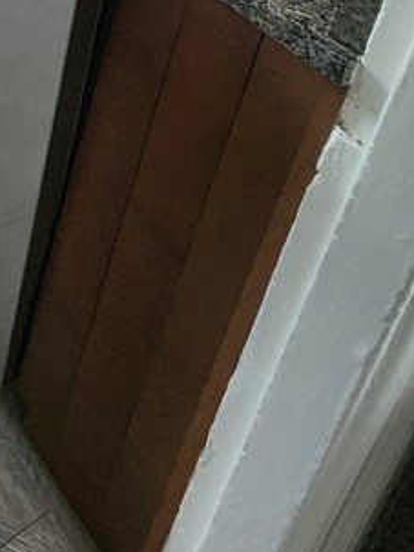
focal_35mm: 44
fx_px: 702
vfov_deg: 26.4
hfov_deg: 25.4
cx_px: -195
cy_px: -326
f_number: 2.2
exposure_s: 1/60
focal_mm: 2.2
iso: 320
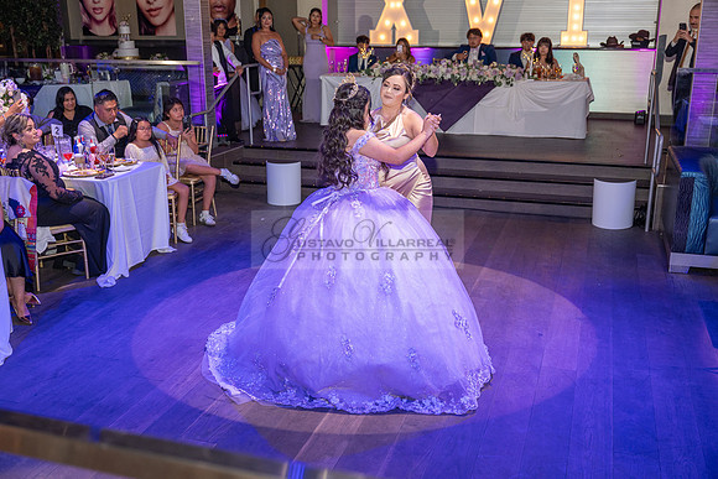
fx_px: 738
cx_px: 359
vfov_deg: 36.0
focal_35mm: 37
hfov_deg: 51.9
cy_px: 240
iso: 1000
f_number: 3.5
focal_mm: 37
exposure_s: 1/125
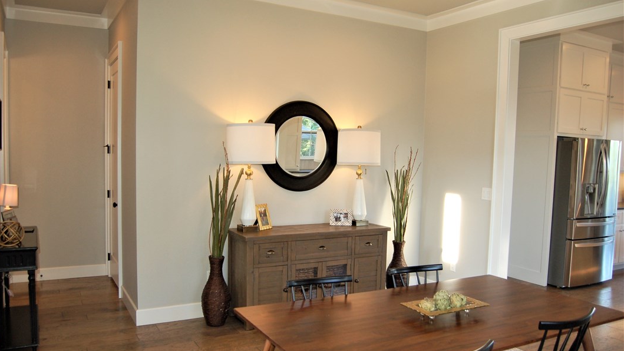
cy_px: 184
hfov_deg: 66.0
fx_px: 480
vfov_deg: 40.2
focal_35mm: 29
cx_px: 304
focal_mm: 18
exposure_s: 1/100
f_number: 3.5
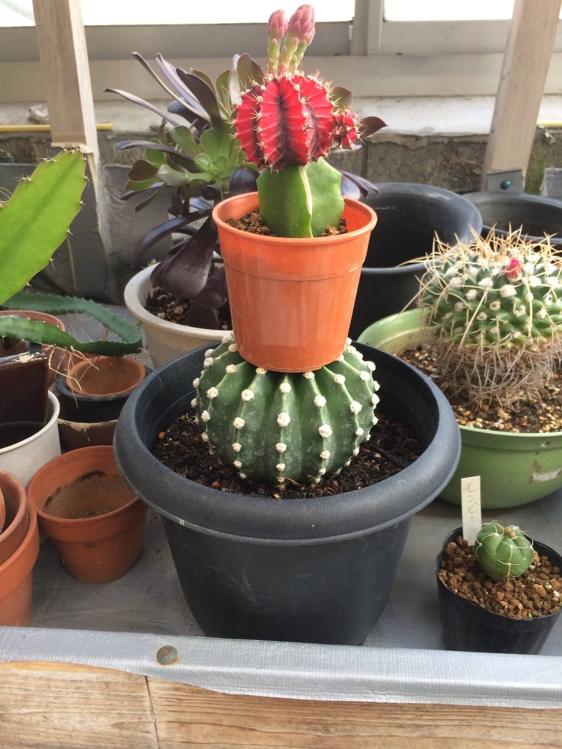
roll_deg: +1.7
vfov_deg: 61.7
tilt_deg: -33.6
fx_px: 628
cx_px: 281
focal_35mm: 29
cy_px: 374
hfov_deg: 48.2
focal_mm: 4.15
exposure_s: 1/40
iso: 32
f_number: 2.2
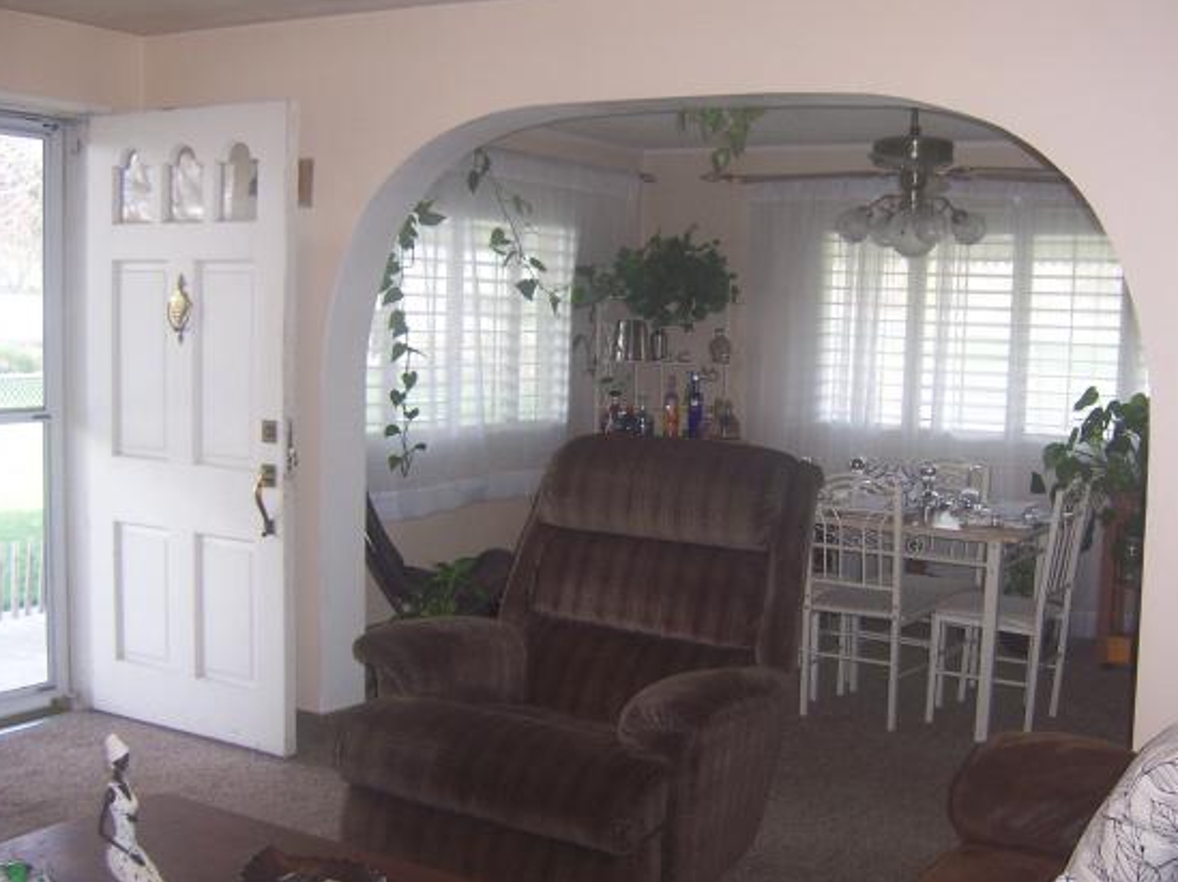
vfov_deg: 34.3
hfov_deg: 44.7
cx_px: 661
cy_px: 440
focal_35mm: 42
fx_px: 1428
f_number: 2.8
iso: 125
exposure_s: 1/60
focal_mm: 6.2
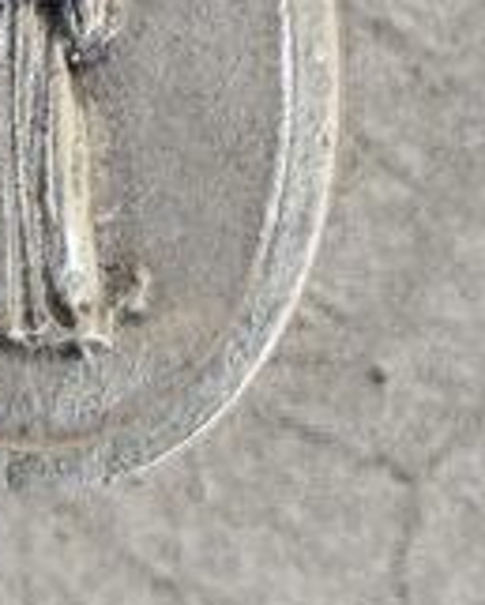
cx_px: 147
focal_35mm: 226
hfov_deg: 6.8
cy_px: -4
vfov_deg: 8.5
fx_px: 4051
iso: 50
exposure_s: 1/264
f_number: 1.65
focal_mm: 6.19
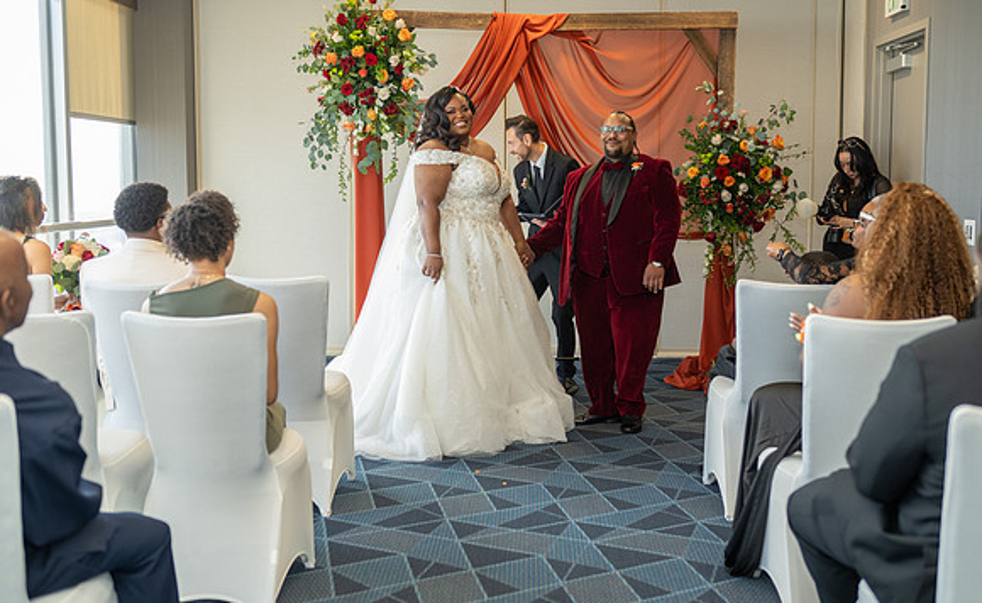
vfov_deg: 30.3
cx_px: 491
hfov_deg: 47.7
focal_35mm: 42
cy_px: 276
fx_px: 1112
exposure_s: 1/100
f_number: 2.8
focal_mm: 40
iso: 640
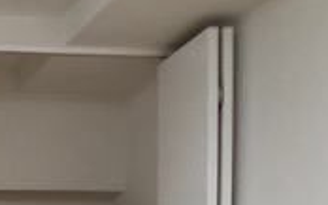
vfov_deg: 11.2
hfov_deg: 16.8
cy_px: 372
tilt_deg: -5.2
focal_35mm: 109
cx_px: -205
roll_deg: +1.7
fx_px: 975
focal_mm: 3.99
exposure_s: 1/33
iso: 40
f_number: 1.8
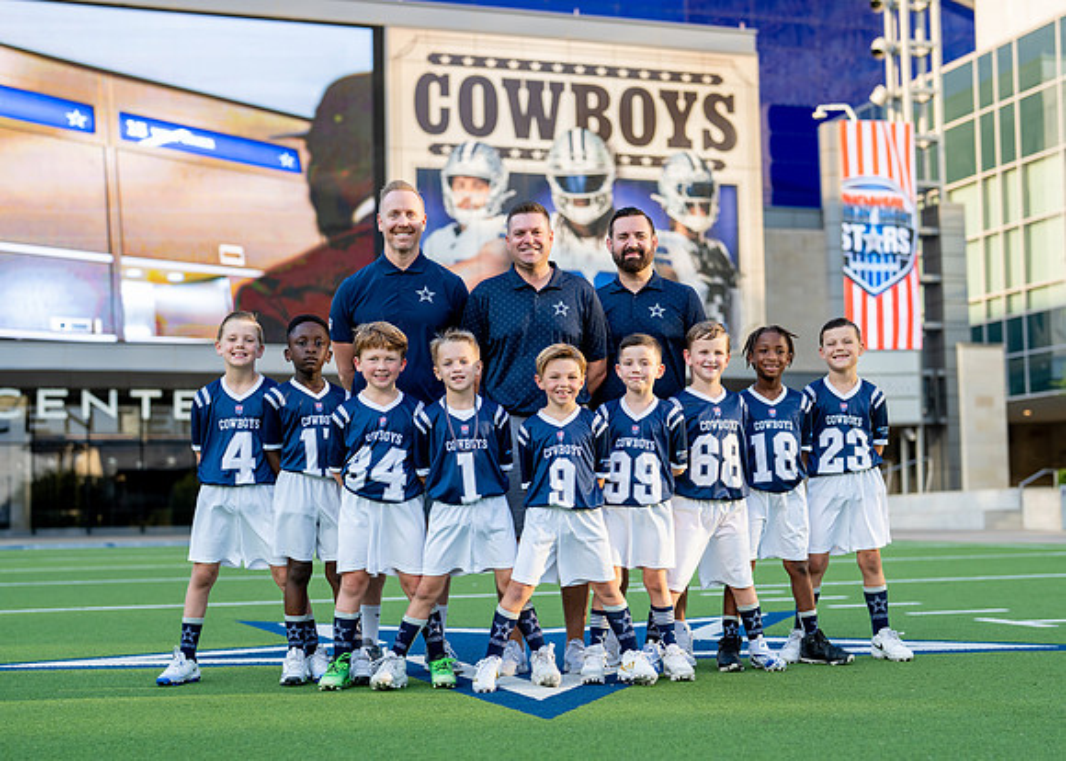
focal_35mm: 60
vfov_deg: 23.6
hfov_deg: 32.6
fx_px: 1824
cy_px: 429
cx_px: 564
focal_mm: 50
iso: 100
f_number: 2
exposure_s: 1/640
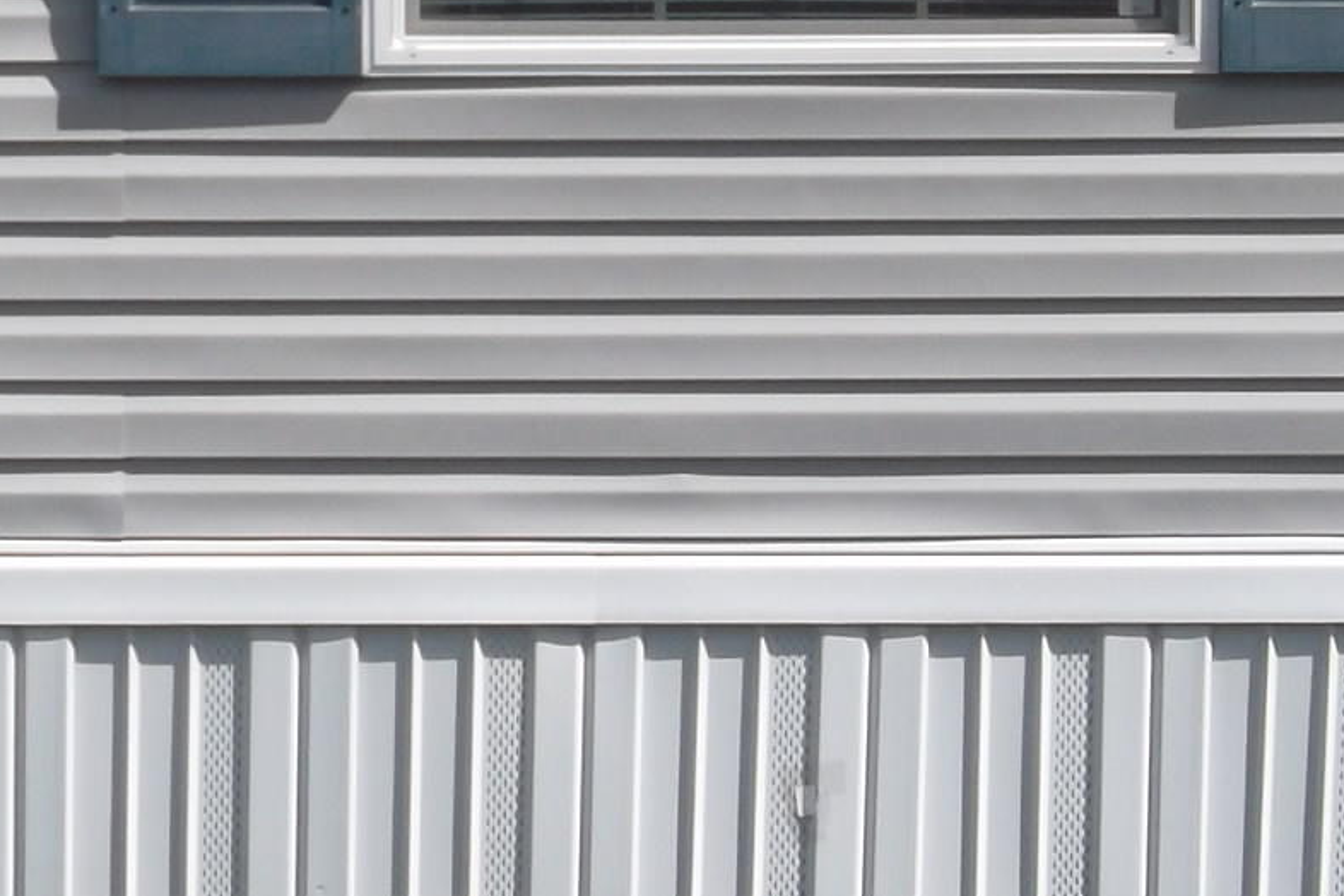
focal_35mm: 151
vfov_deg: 9.0
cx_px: 67
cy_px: -70
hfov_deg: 13.4
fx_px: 5637
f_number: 4.5
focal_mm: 7.8
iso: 80
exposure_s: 1/500
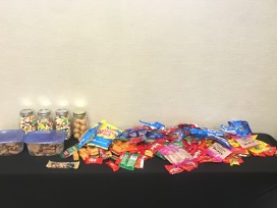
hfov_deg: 47.6
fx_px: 312
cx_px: 112
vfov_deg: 36.5
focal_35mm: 39
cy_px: 138
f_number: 2.2
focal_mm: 4.15
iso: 200
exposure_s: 1/17
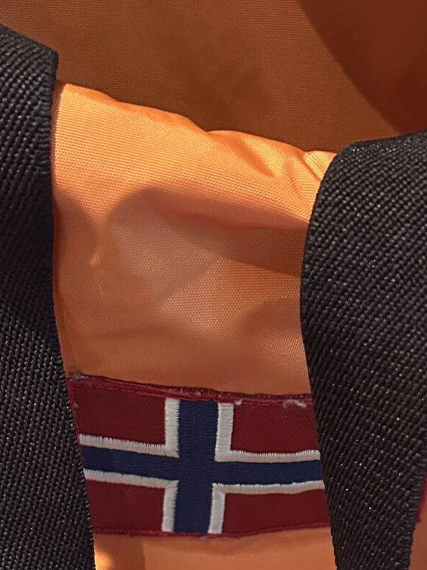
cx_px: 230
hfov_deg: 21.6
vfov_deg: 27.2
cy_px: 545
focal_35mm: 68
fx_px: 1119
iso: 500
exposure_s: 1/40
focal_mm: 5.7
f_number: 1.5
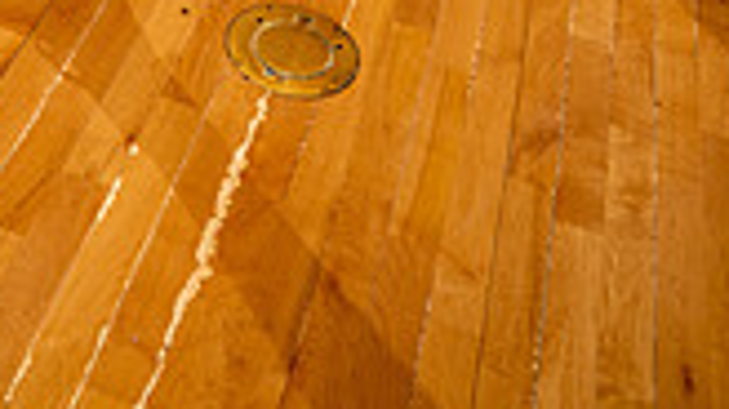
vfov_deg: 13.4
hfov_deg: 30.6
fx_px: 1333
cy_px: -542
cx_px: 316
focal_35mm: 69
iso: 320
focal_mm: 24
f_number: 6.3
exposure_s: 1/250
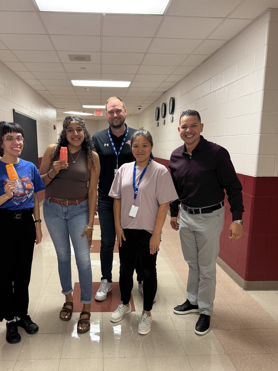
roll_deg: -0.5
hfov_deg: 49.5
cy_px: 196
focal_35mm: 28
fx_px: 300
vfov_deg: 63.4
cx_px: 117
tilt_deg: -9.3
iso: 200
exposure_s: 1/60
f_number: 1.78
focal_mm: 6.76
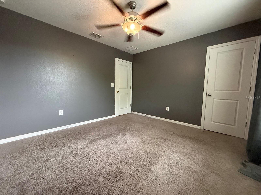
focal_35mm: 14
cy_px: 98
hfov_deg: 102.1
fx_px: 106
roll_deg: -0.8
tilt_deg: -5.5
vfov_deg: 85.7
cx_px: 130
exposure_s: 1/60
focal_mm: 2.22
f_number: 2.2
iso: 640
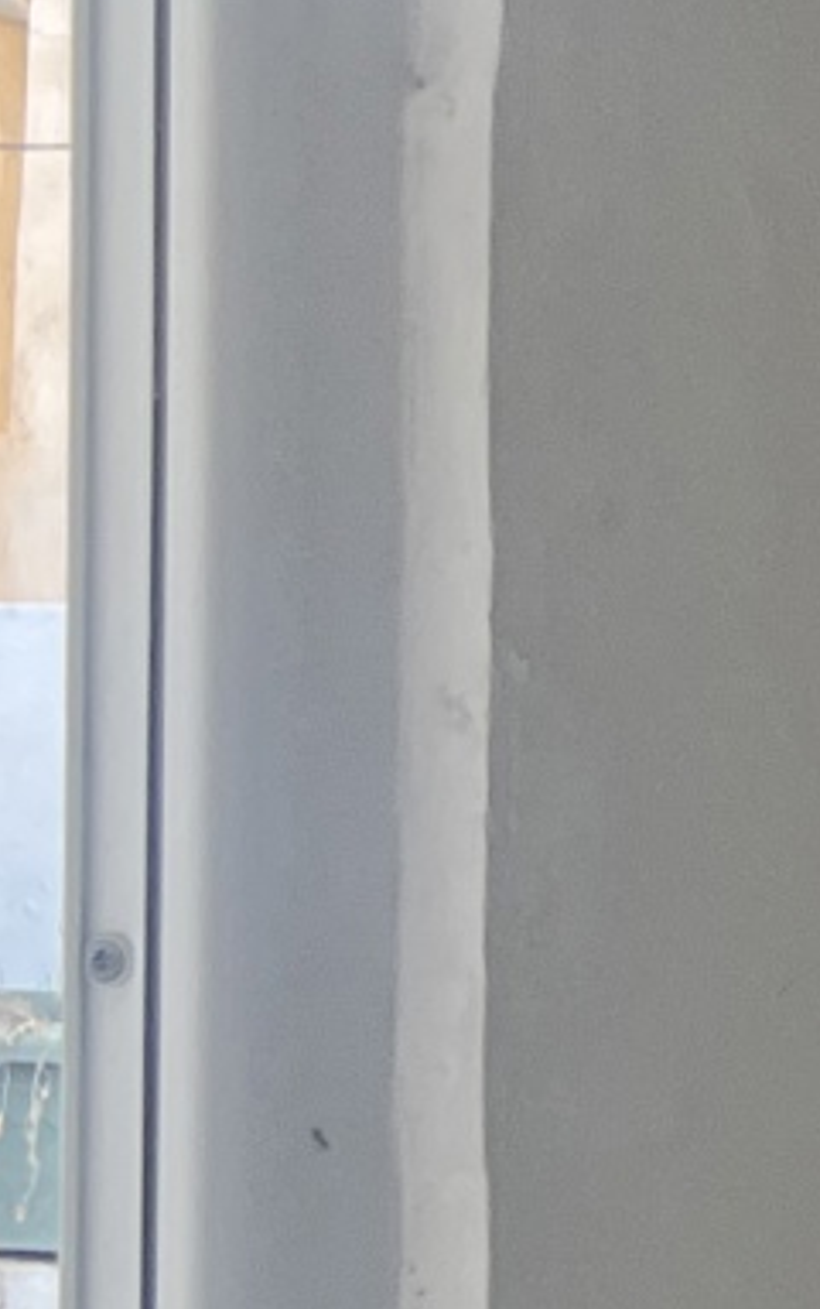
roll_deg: -0.6
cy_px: 636
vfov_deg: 15.1
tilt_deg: -1.6
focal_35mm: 138
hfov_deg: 7.8
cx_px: 2761
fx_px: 4925
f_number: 1.6
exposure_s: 1/100
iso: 125
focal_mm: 5.1
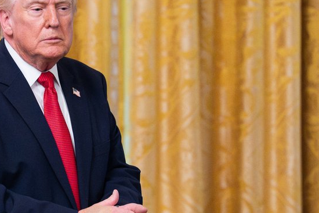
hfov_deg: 9.3
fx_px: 1959
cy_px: 104
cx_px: 126
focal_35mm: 221
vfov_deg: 6.2
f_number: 2
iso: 2500
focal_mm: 150
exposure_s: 1/200
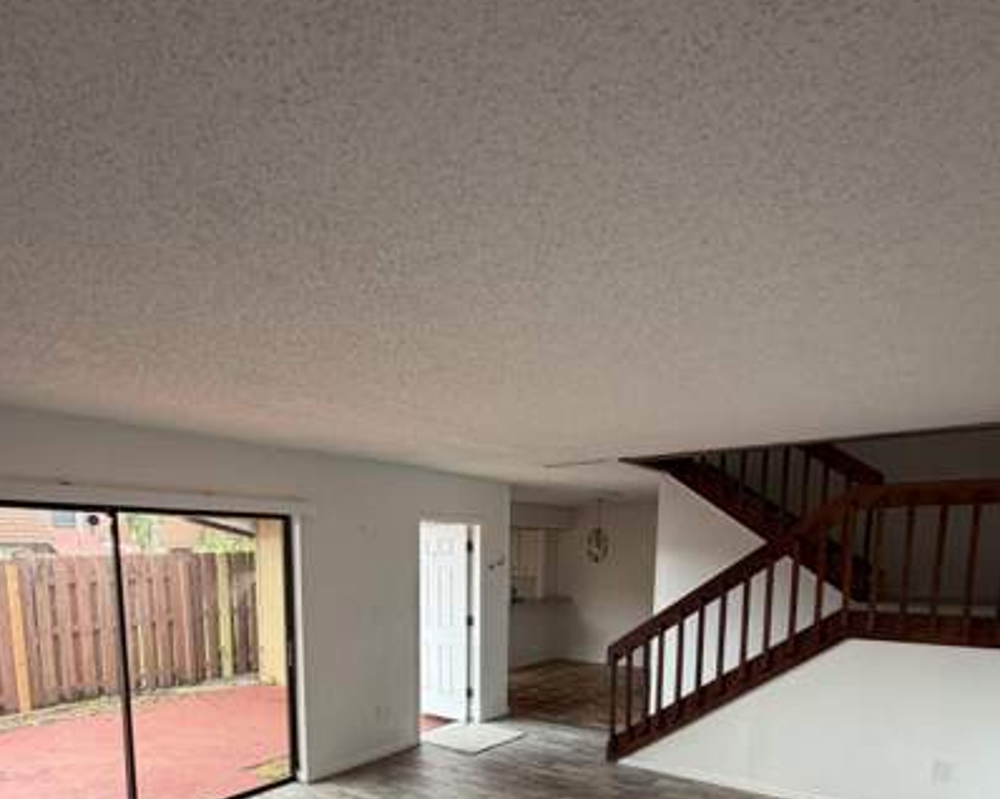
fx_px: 651
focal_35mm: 22
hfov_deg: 74.9
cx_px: 457
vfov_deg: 58.0
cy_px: 646
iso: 160
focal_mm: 2.22
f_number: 2.2
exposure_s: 1/121
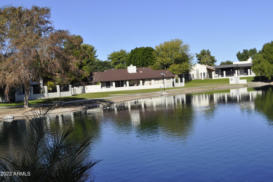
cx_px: 136
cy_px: 91
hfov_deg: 38.9
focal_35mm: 51
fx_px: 386
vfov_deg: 26.4
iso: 200
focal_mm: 34
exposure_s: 1/400
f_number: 10
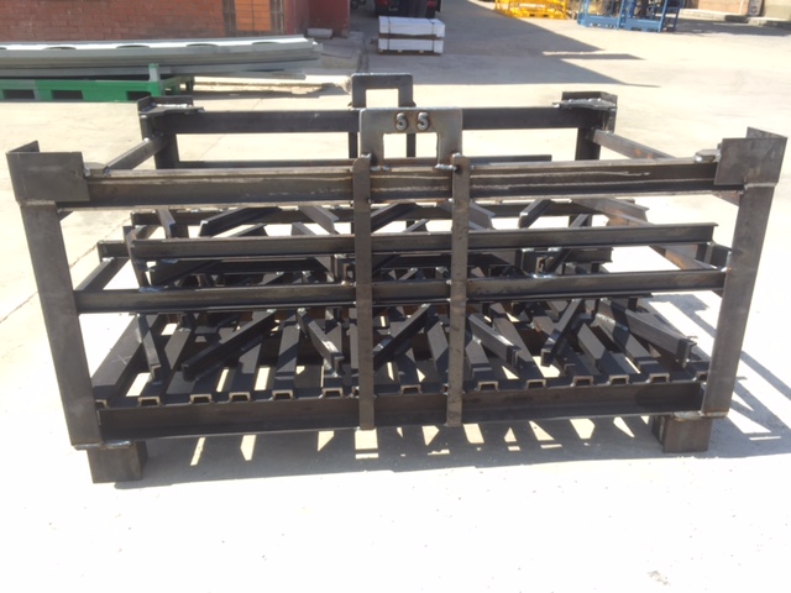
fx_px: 663
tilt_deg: -25.8
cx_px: 396
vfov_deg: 48.2
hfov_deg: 61.7
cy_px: 296
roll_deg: -2.7
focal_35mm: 29
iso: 32
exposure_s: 1/648
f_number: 2.2
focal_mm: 4.15
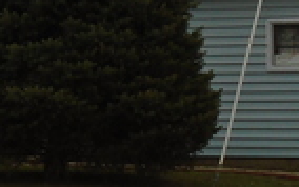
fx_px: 1908
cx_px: 219
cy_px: -76
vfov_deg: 5.6
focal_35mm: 234
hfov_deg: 8.9
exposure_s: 1/200
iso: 100
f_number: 4.5
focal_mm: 8.7
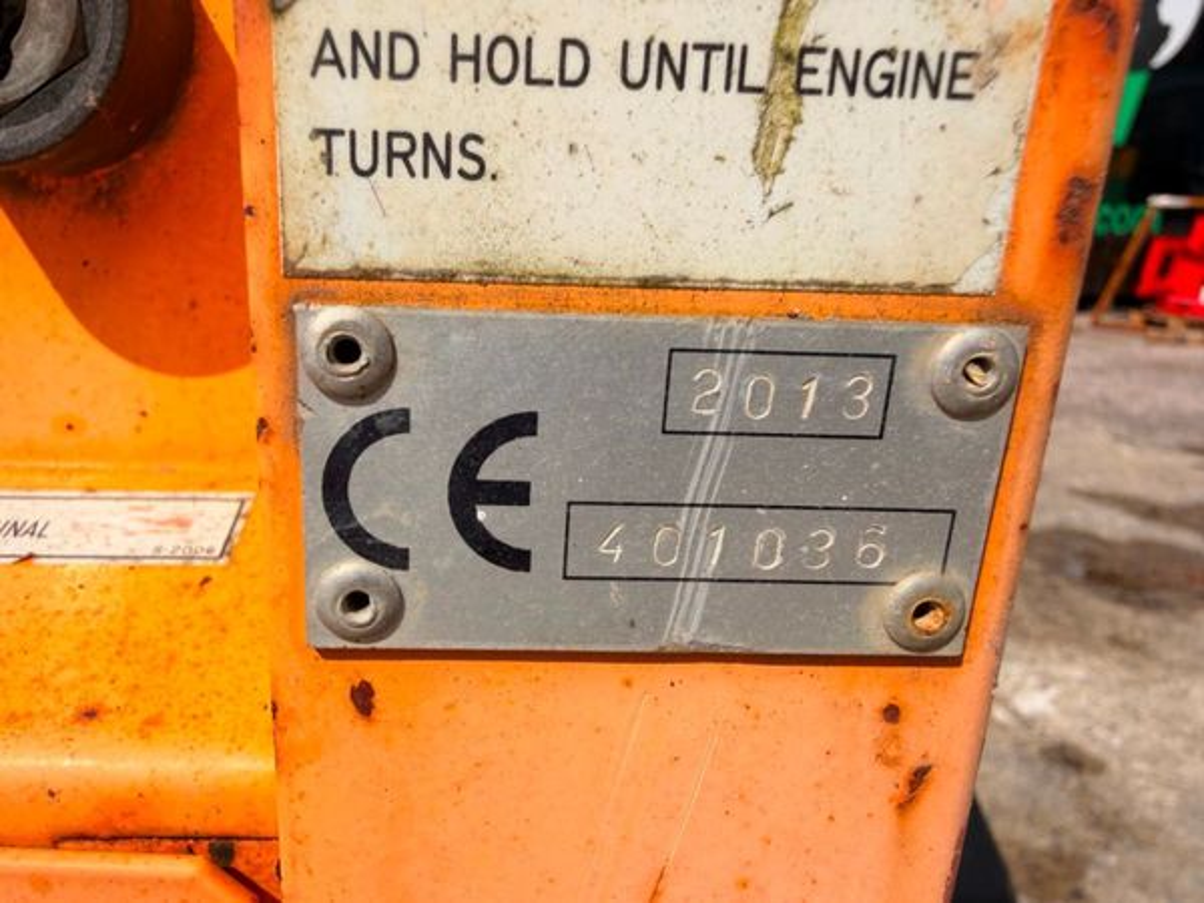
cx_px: 602
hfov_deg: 71.6
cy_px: 452
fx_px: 835
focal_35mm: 24
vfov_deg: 56.8
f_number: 2.2
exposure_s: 1/1572
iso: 20
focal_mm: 2.22
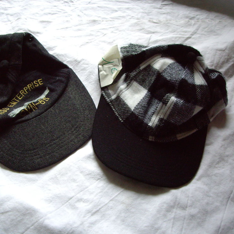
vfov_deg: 37.6
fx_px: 344
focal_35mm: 45
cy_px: 117
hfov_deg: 37.4
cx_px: 92
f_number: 2.7
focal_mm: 6.2
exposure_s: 1/80
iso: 200
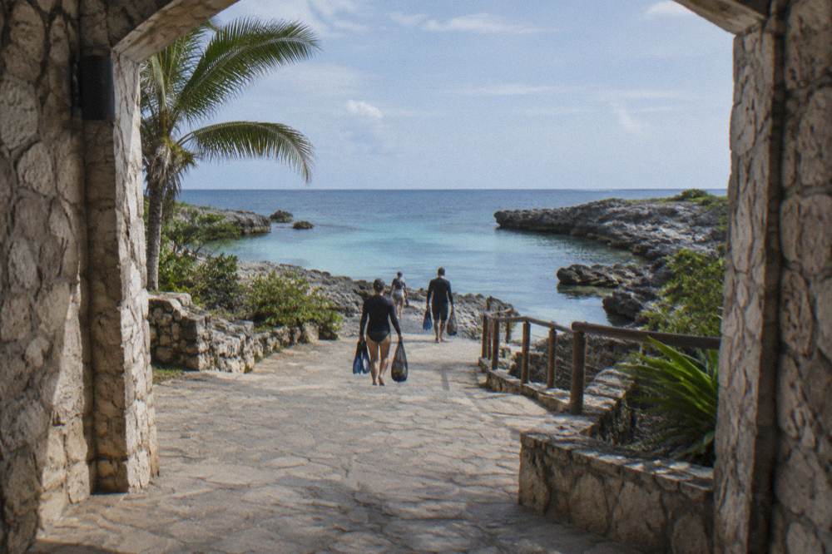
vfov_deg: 21.2
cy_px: 277
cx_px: 416
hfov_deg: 31.4
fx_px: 1479
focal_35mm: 64
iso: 200
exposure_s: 1/250
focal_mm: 64
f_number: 8
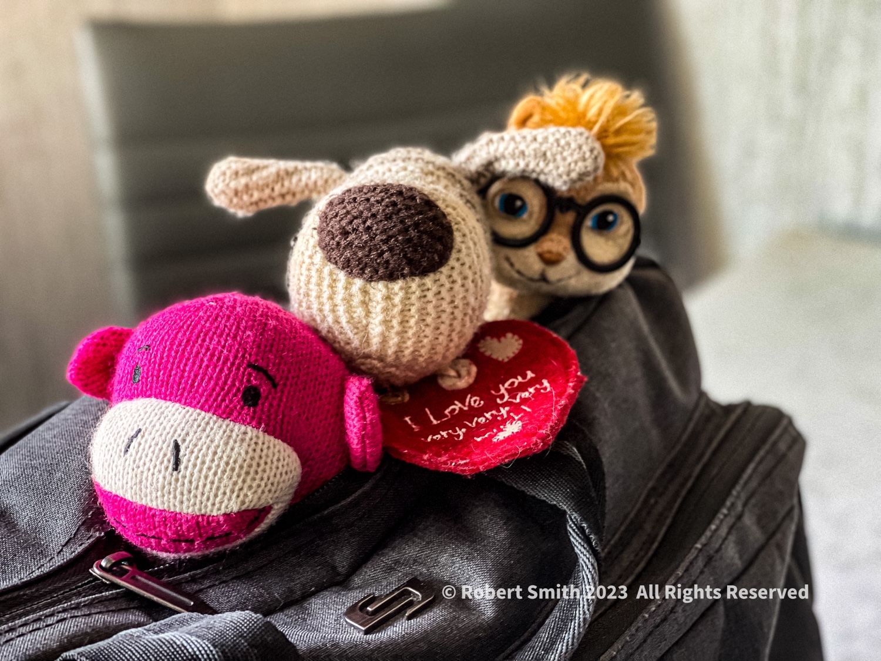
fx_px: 1629
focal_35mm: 64
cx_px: 440
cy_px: 330
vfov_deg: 22.9
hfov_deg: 30.3
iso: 250
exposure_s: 1/75
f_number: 2.2
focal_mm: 7.5
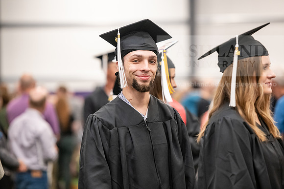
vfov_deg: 8.6
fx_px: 1262
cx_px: 142
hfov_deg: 12.8
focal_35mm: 160
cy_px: 94
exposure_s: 1/200
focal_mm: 160
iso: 3200
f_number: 3.2
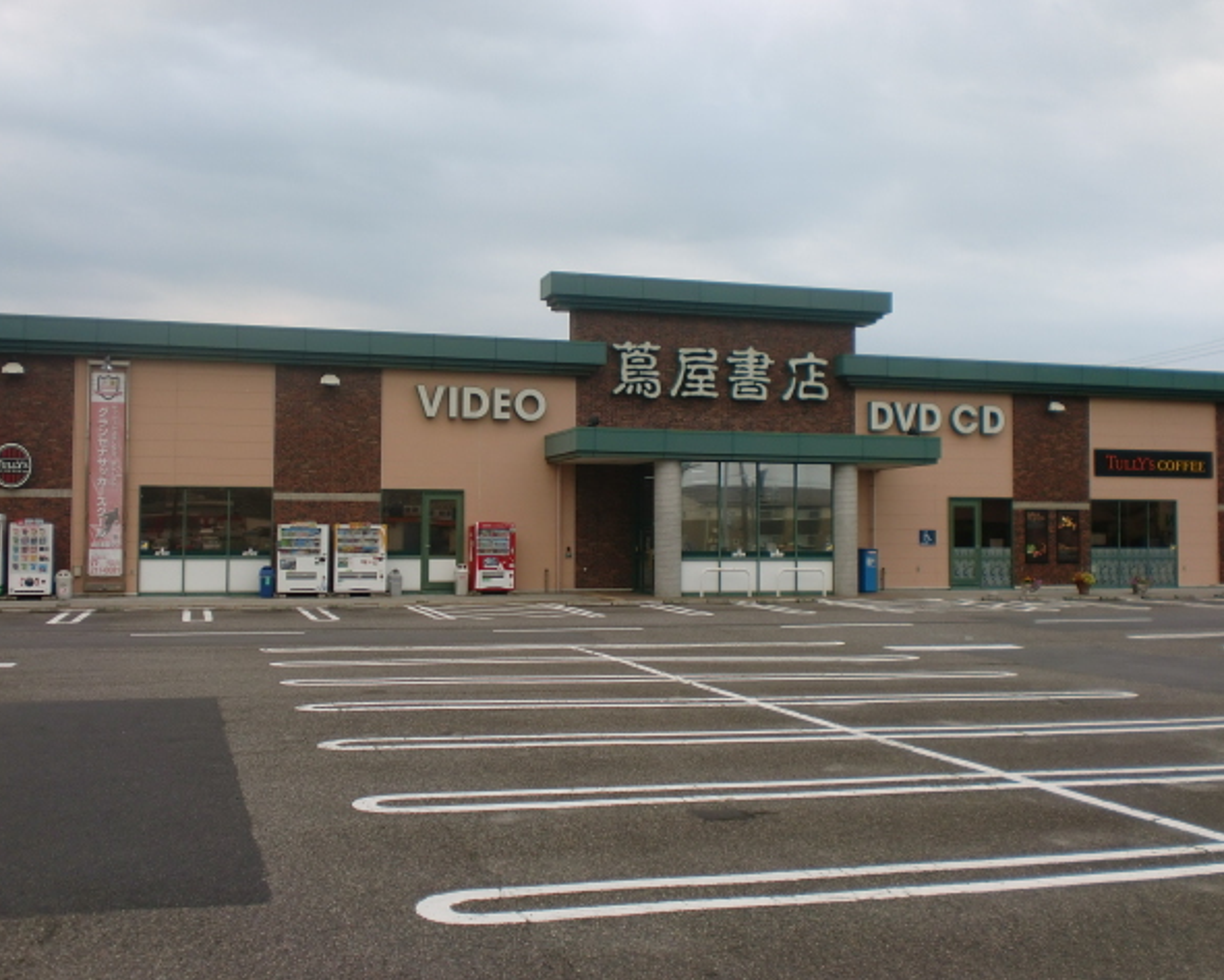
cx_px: 599
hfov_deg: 49.1
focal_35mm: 37
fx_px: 1341
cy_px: 491
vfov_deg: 40.1
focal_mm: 6.3
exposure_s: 1/100
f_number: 3.1
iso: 64
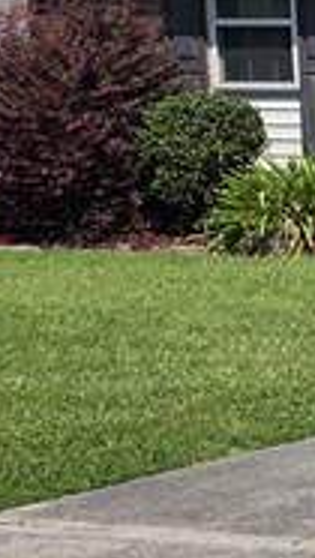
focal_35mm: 138
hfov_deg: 6.4
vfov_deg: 15.5
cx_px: 1407
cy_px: 324
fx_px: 2044
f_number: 1.7
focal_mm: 6.3
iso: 64
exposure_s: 1/7944
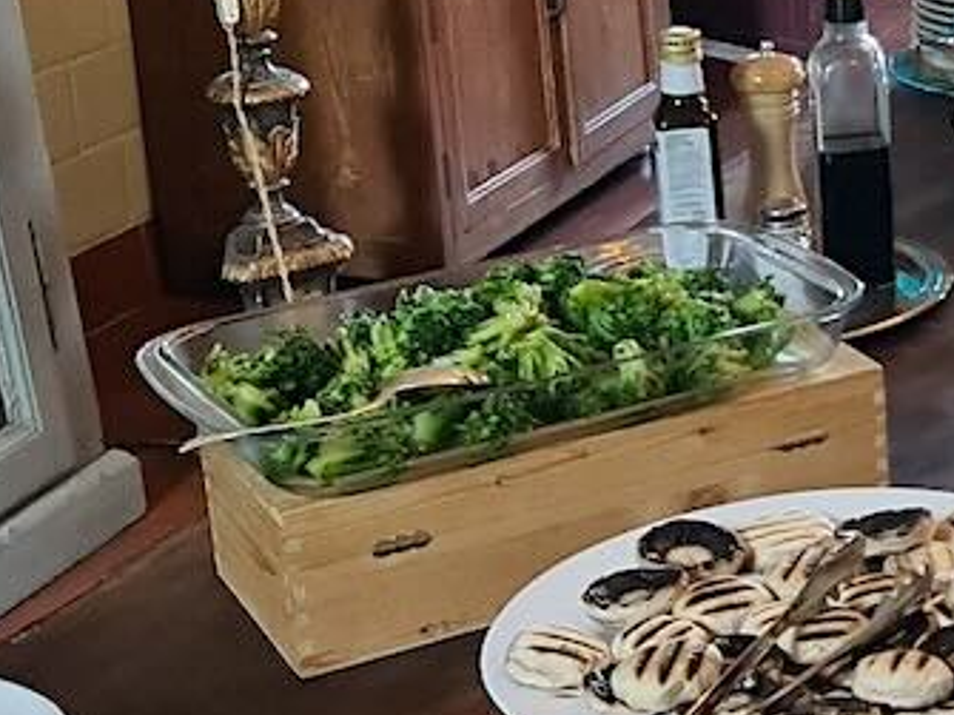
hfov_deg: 18.1
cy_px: 167
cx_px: 1506
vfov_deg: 15.6
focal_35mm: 94
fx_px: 2590
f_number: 1.8
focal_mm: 7
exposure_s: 1/100
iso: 800
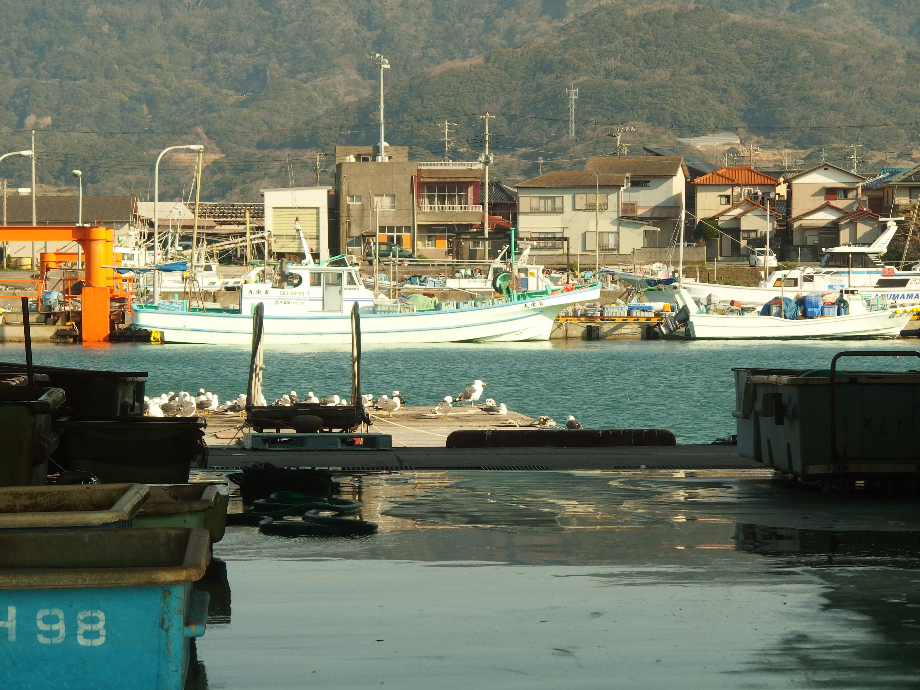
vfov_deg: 11.4
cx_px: 460
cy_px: 345
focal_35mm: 130
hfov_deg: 15.2
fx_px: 3455
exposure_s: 1/640
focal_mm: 23.5
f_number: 4.5
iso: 125
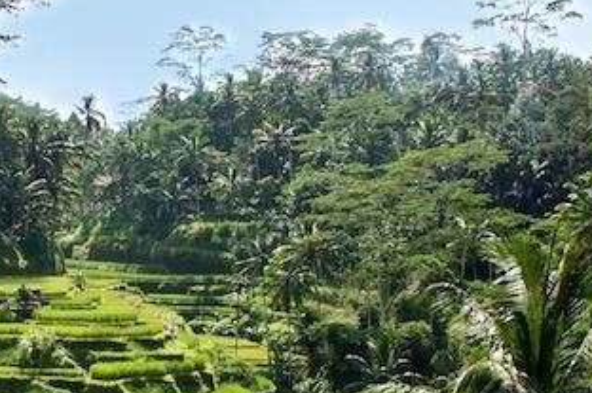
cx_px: -19
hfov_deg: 24.9
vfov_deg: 17.4
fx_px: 1264
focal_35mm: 77
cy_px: 365
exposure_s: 1/400
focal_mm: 20
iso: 200
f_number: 8
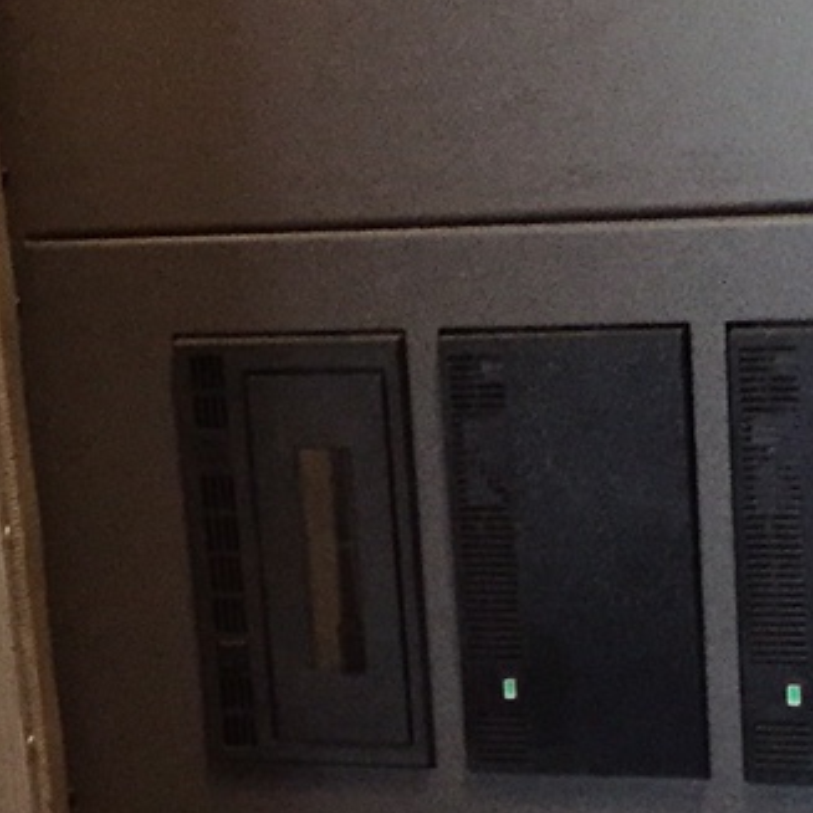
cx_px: 229
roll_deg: +4.8
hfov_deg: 13.6
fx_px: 3401
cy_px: 942
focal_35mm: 128
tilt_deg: -17.8
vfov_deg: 13.3
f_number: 2.2
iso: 400
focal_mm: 4.15
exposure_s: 1/15
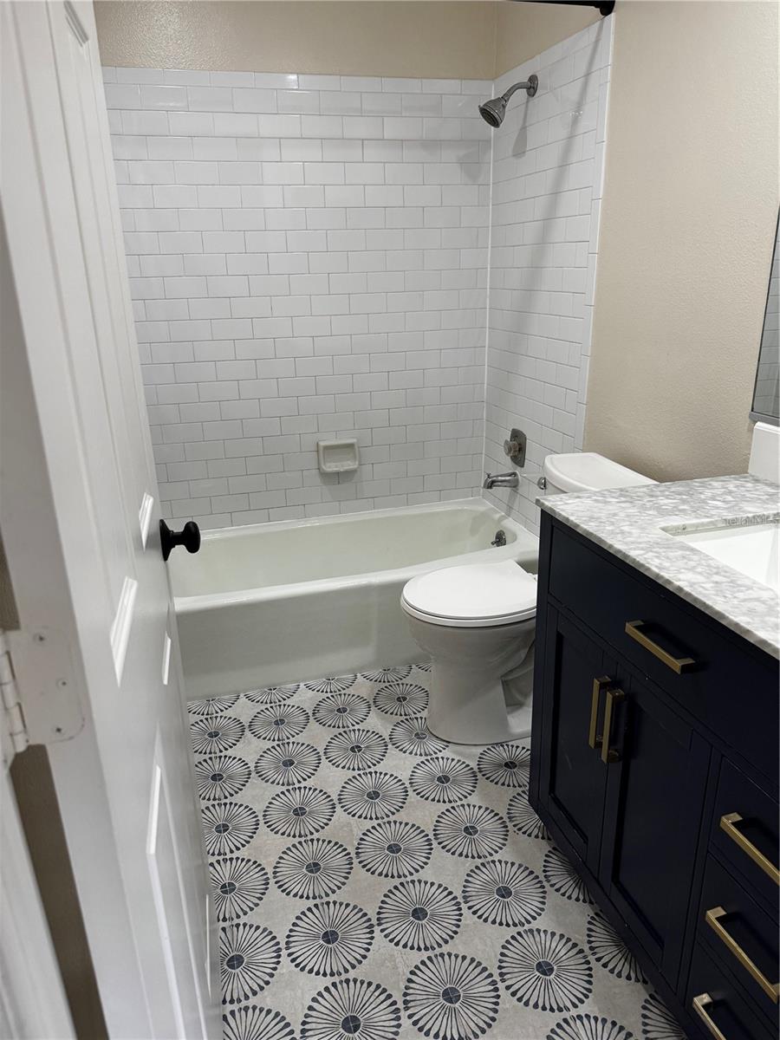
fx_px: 721
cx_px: 390
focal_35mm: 24
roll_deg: +1.2
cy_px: 520
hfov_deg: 56.8
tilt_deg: -20.7
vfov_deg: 71.6
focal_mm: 6.76
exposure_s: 1/120
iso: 200
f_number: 1.78
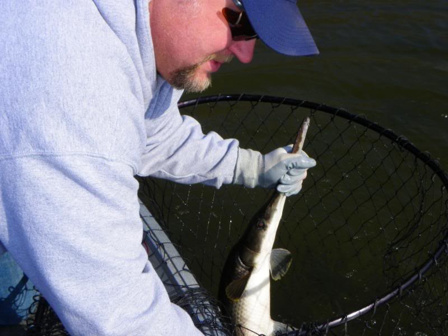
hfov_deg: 38.2
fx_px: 647
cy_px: 168
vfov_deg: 29.1
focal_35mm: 50
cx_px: 224
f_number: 7.1
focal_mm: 8.9
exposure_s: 1/250
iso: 64
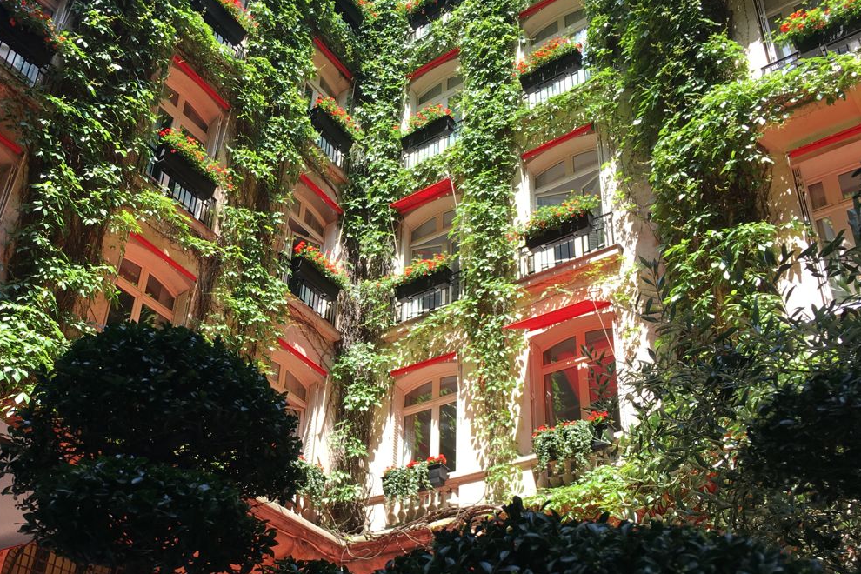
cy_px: 384
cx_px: 307
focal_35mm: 39
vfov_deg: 33.9
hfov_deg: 48.9
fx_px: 933
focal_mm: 4.15
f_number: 2.2
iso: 25
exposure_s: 1/306
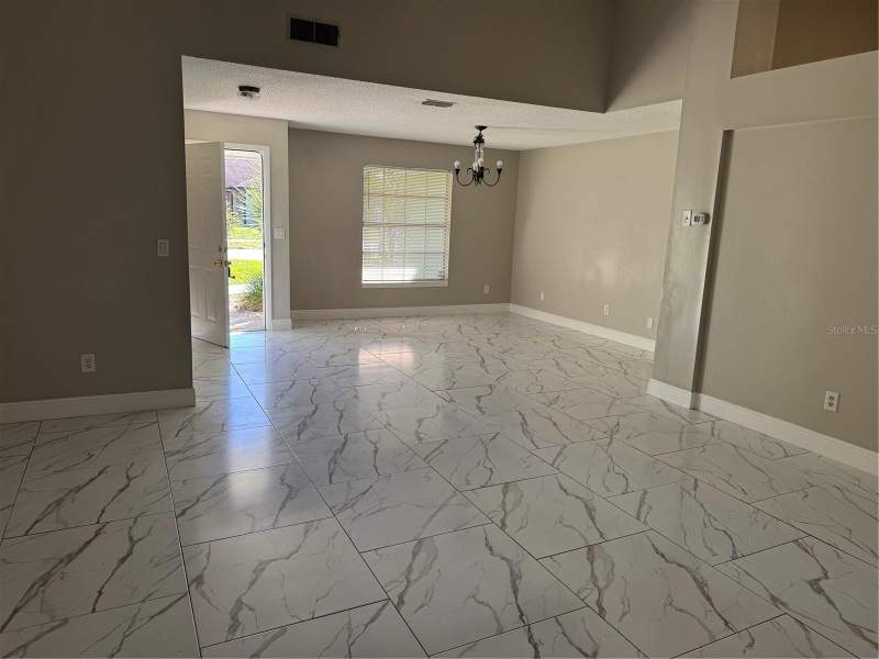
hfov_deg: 71.6
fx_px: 609
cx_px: 440
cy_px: 330
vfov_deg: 56.8
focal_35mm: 24
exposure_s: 1/151
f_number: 1.78
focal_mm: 6.76
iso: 80
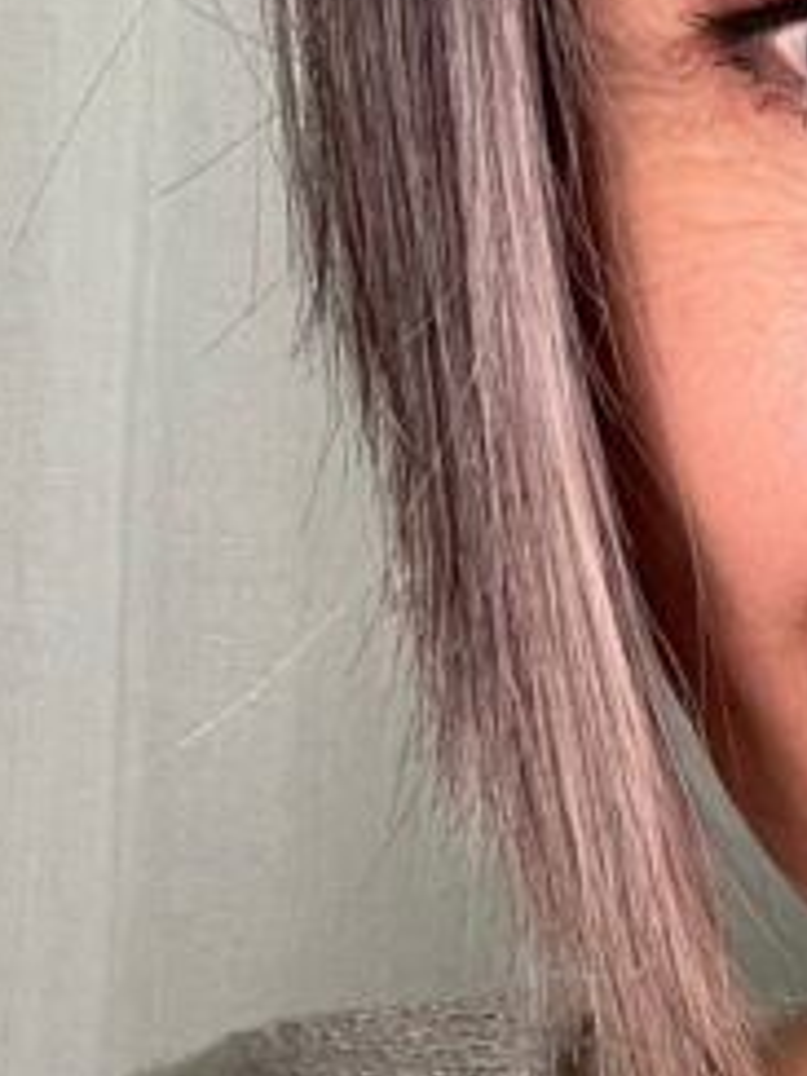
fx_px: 3917
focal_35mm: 126
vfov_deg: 15.5
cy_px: 212
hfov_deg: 11.6
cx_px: 820
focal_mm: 2.71
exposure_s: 1/60
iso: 160
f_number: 2.2
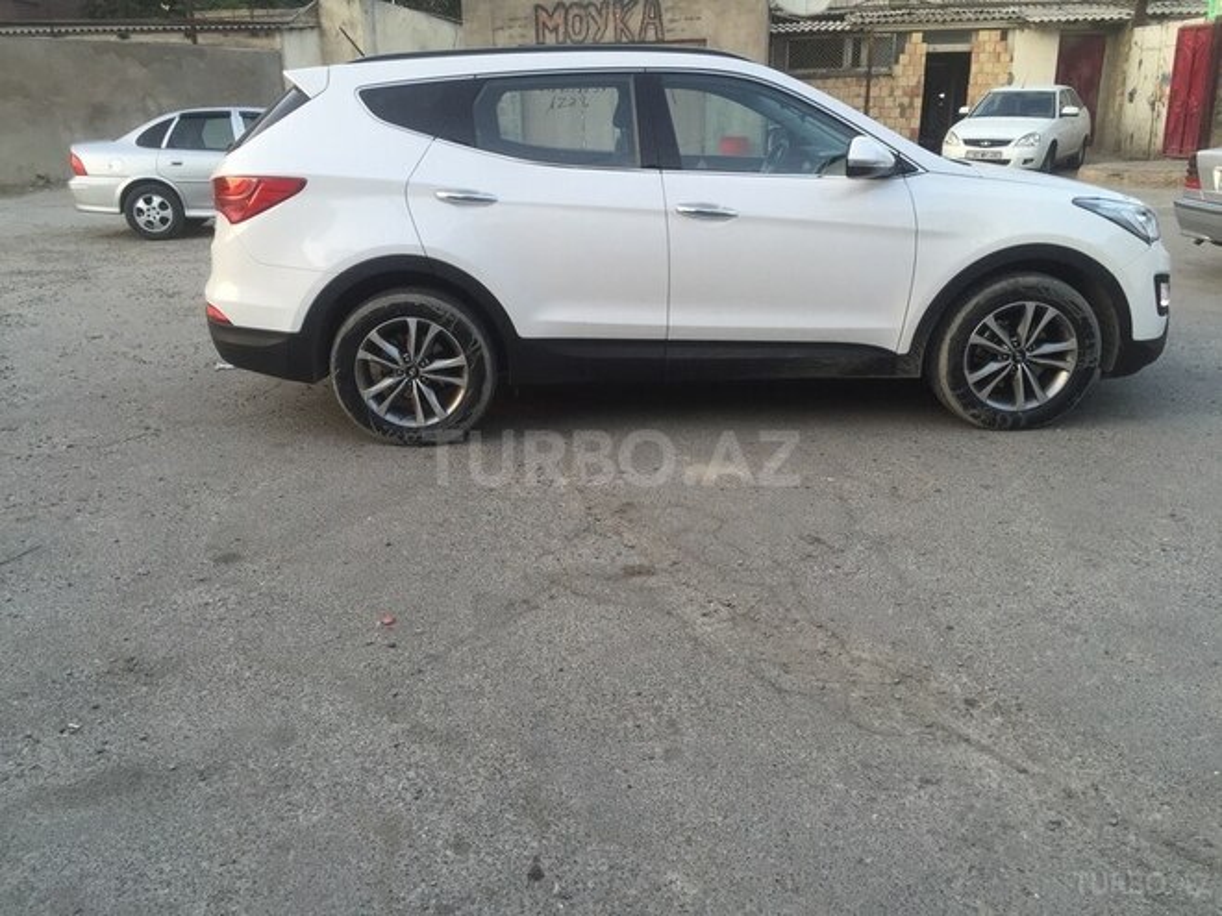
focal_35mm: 29
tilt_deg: -14.4
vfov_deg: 48.2
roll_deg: +1.5
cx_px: 611
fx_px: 1024
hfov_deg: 61.7
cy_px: 458
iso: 50
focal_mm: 4.15
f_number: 2.2
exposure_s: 1/100
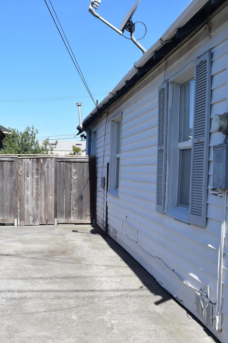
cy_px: 203
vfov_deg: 46.2
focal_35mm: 42
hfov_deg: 31.8
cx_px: 91
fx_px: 399
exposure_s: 1/400
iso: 200
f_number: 10
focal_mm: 18
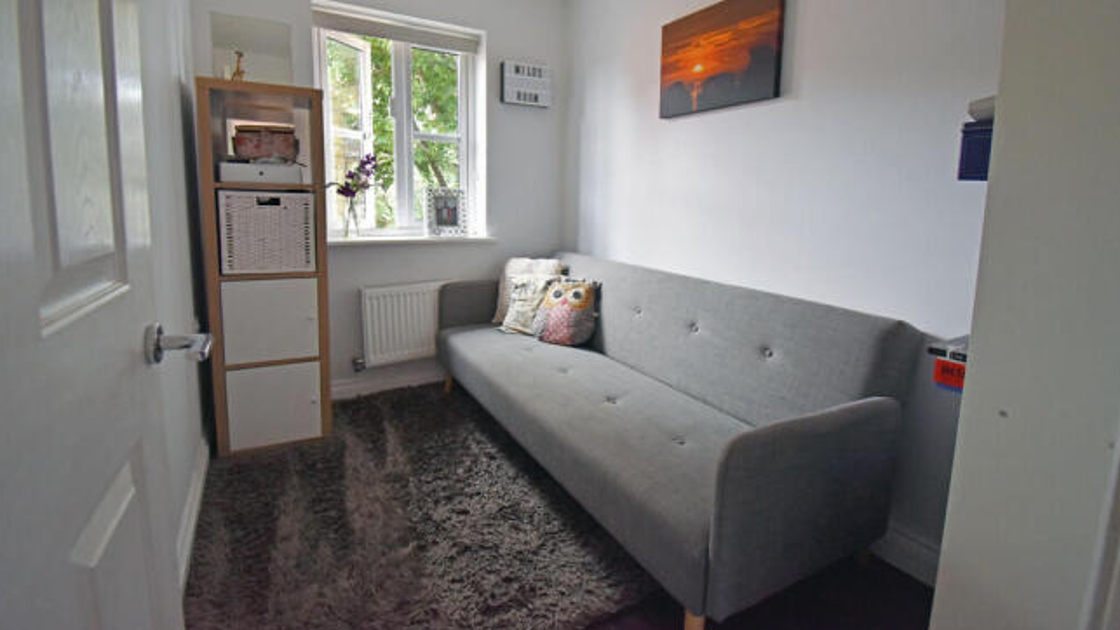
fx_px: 475
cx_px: 560
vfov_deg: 66.5
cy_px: 255
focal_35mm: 16
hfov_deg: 99.4
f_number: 4.5
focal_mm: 10
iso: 800
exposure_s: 1/60
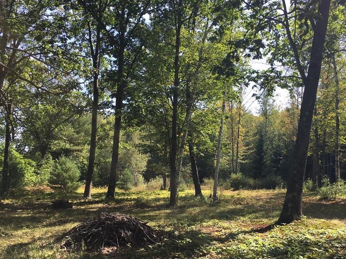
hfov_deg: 46.7
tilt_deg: +4.2
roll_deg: -0.5
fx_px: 400
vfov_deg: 35.8
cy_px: 156
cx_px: 194
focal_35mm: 40
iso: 25
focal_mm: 4.15
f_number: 2.2
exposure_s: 1/610
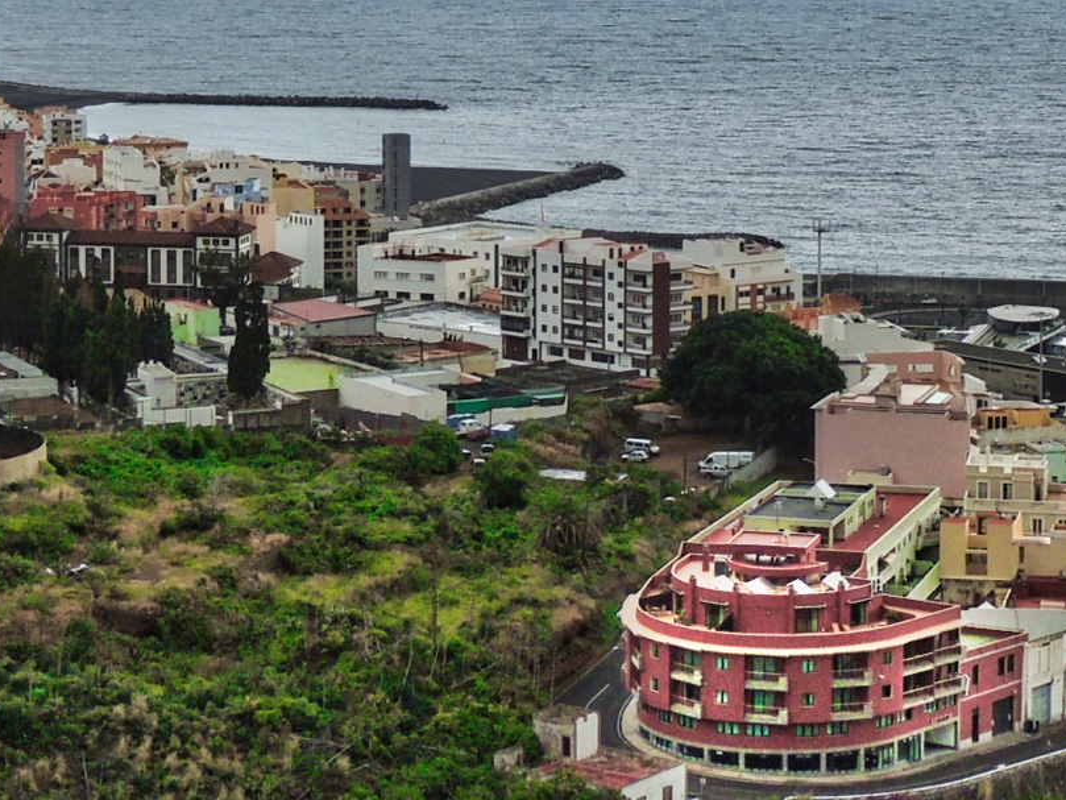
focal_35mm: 89
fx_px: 2741
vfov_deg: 16.3
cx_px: 940
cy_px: 24
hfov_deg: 21.6
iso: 100
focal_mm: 7.1
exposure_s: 1/640
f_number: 3.3
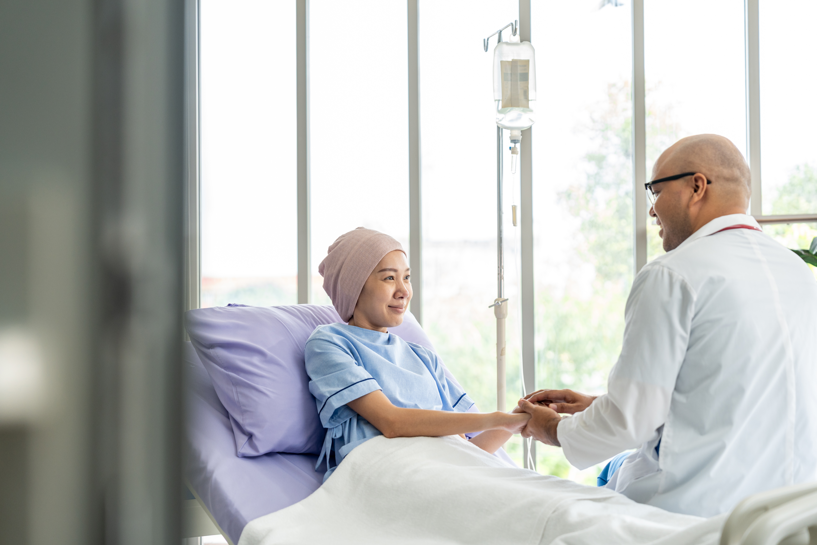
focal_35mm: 70
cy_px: 272
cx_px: 408
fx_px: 1588
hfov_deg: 28.8
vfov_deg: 19.5
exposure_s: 1/400
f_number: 2.8
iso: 400
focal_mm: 70
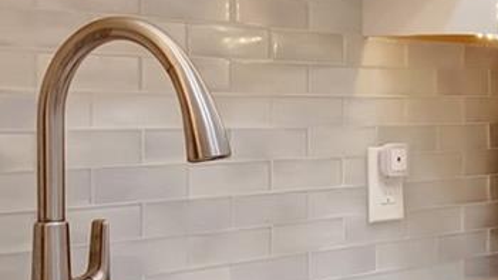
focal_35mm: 92
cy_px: 152
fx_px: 1215
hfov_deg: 18.8
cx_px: 854
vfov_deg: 13.2
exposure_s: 1/25
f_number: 8
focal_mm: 10
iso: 1000
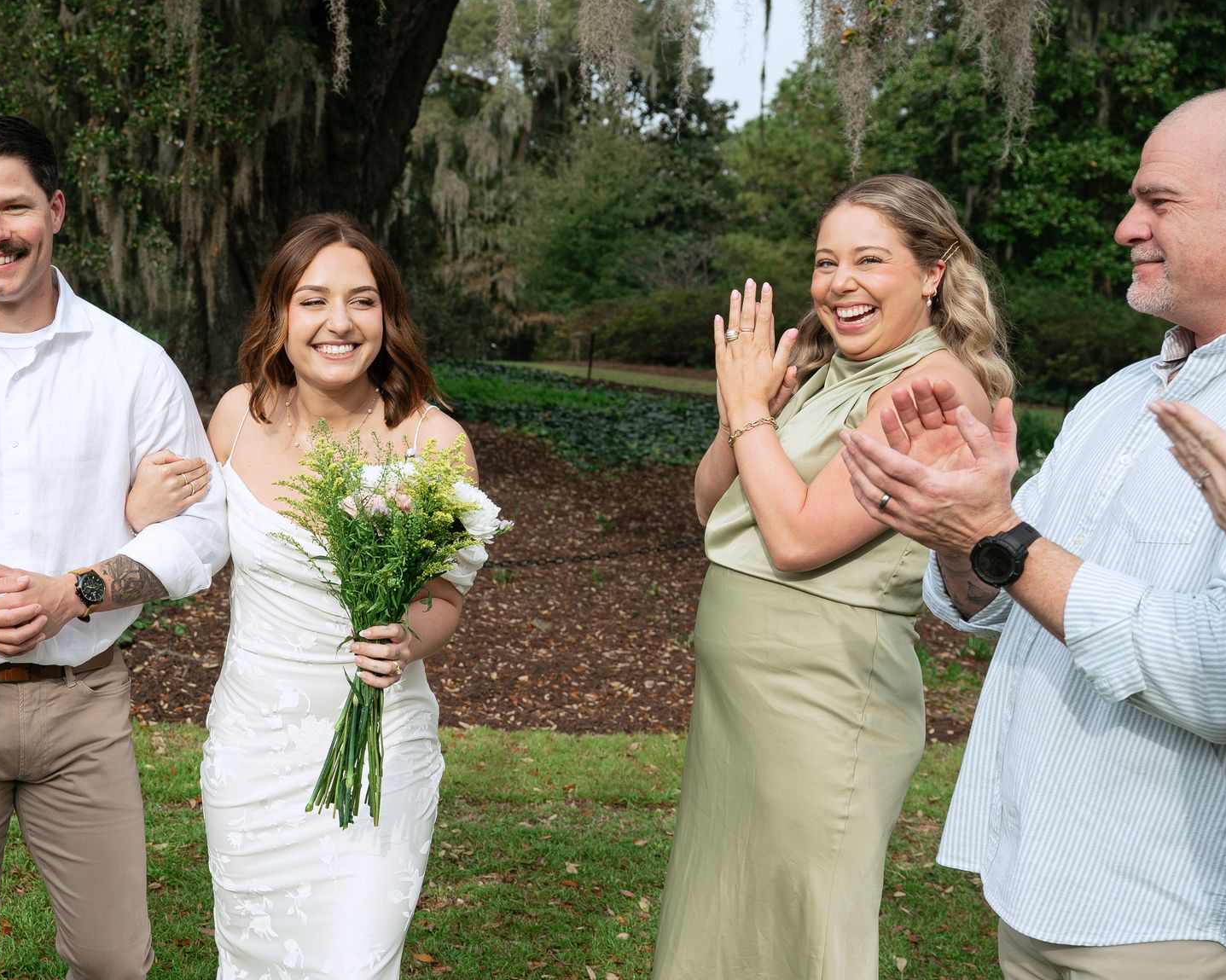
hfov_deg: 36.6
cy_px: 504
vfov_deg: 30.8
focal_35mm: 49
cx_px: 225
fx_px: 1778
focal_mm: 30
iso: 100
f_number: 4.5
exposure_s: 1/500
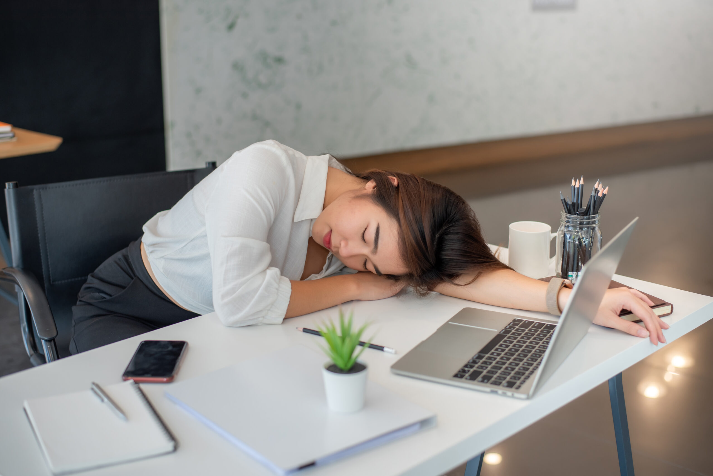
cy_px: 238
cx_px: 356
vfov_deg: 27.0
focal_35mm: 50
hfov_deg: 39.6
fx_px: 991
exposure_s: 1/200
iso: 200
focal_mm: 50
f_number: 2.8
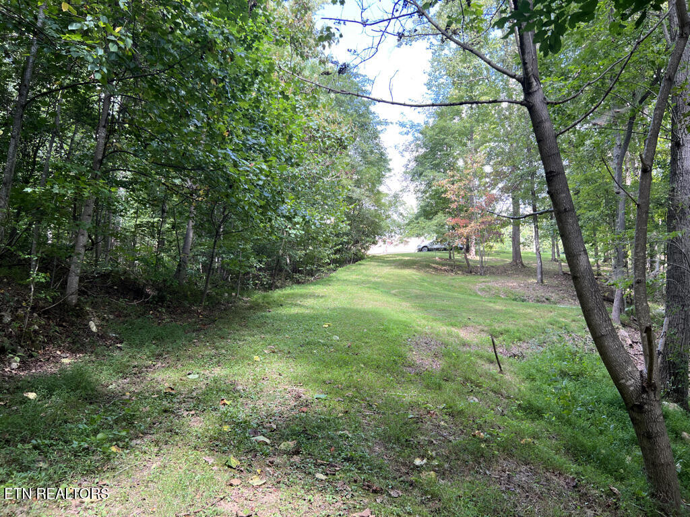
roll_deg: -1.2
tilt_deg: +7.7
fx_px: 518
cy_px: 258
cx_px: 345
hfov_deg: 67.3
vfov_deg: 53.1
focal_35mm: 26
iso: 40
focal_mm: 5.7
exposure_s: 1/160
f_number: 1.5
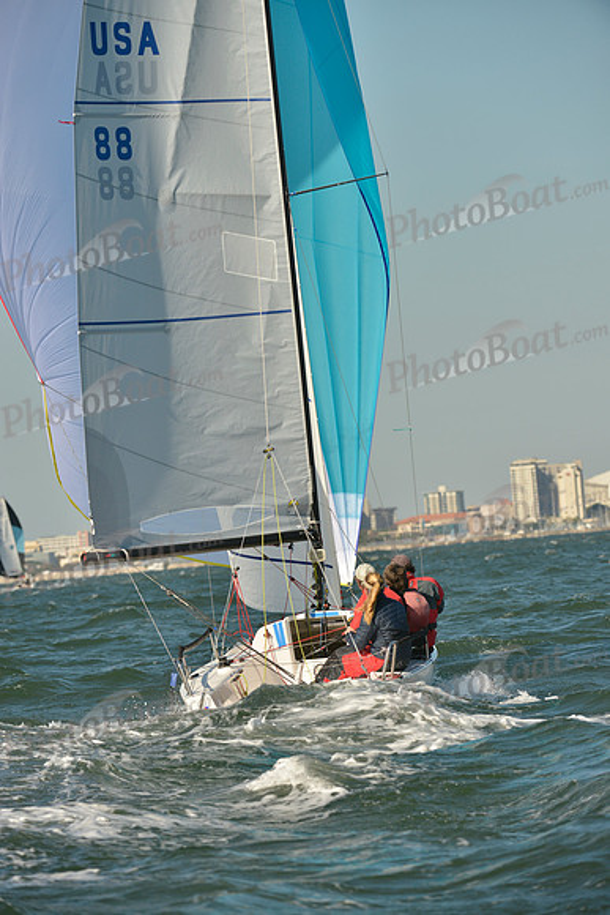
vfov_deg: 9.4
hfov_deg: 6.2
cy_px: 458
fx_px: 5588
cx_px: 305
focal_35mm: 220
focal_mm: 220
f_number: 7.1
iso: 280
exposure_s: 1/1600
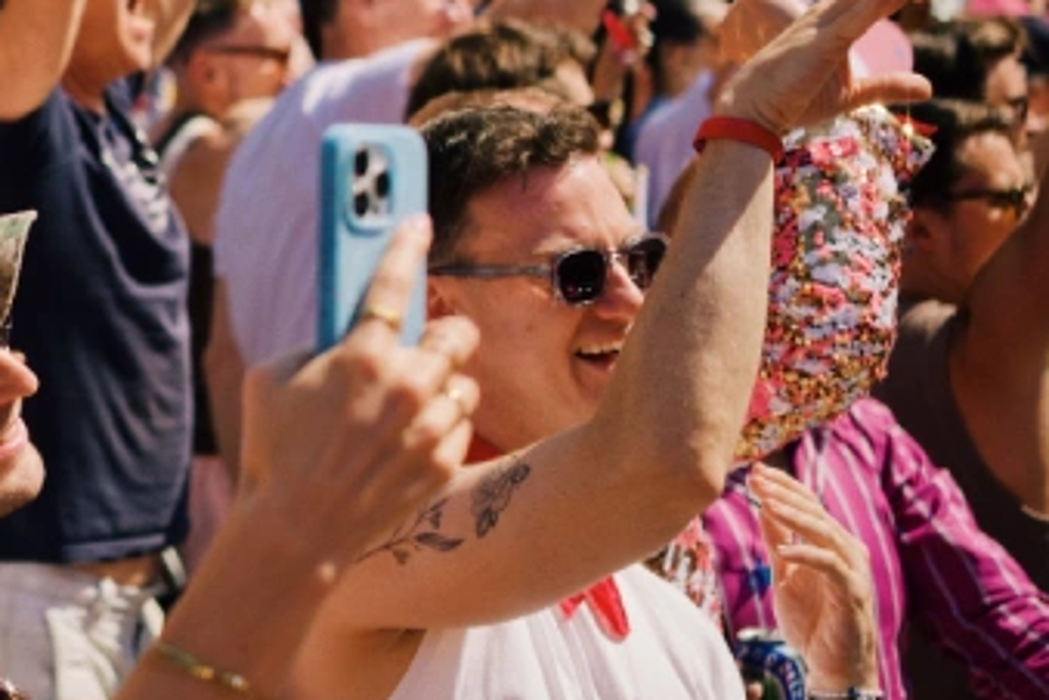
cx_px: -637
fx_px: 3875
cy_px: -361
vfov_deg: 10.0
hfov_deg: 14.2
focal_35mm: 133
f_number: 1.6
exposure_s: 1/5800
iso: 160
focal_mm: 27
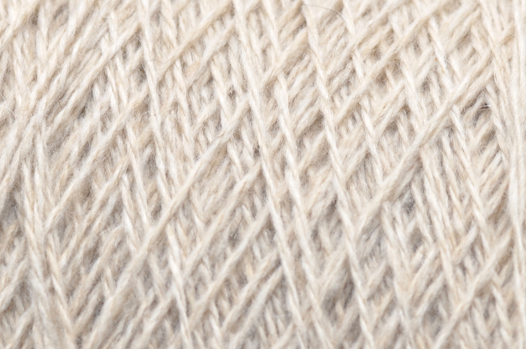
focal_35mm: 133
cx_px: 358
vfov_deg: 10.3
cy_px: 278
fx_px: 1941
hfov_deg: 15.4
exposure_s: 1/125
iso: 200
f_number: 1.4
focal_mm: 50
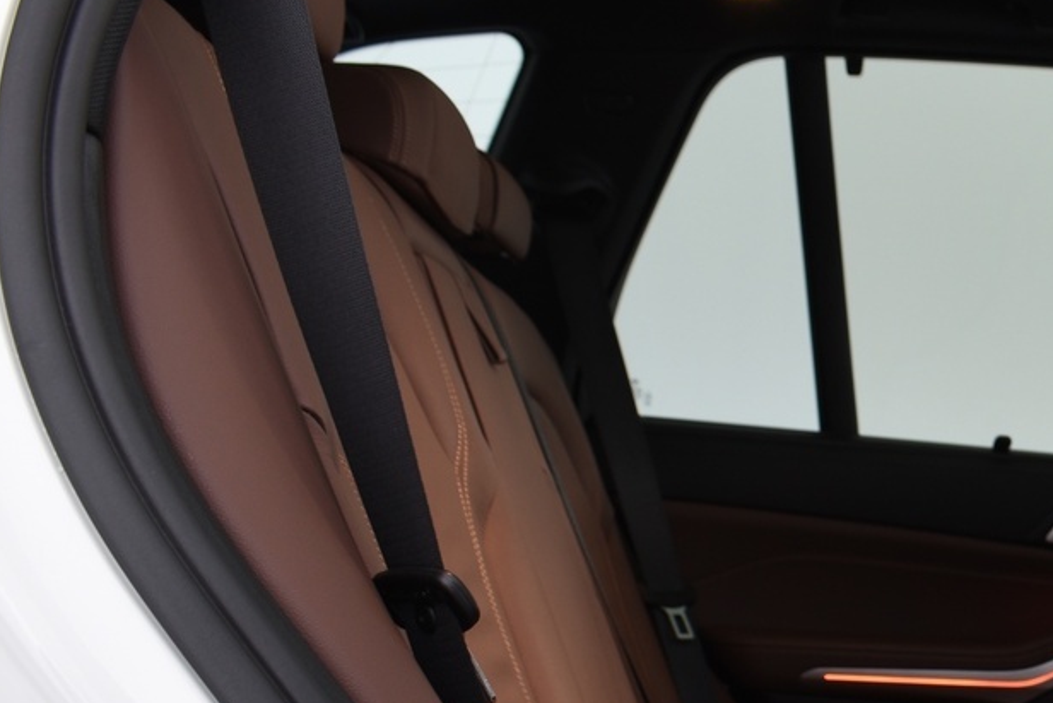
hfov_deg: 25.8
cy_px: 665
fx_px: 2077
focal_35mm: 71
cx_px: 1227
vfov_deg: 18.8
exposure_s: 2
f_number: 5.6
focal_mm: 18
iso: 100
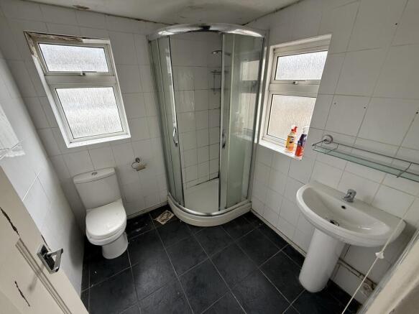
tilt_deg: -24.2
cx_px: 210
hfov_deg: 102.1
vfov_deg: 85.7
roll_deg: +0.5
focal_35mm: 14
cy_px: 157
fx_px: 169
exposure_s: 1/99
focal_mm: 2.22
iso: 160
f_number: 2.2
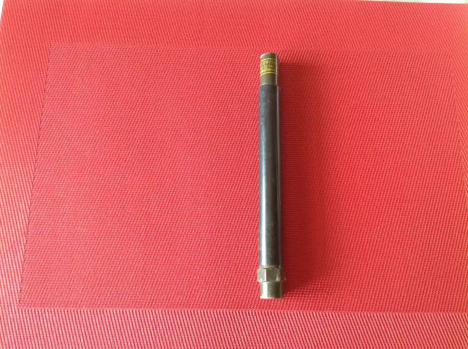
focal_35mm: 35
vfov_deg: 40.6
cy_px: 174
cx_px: 234
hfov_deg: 52.7
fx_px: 472
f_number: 2.4
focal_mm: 4.28
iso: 100
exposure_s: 1/15
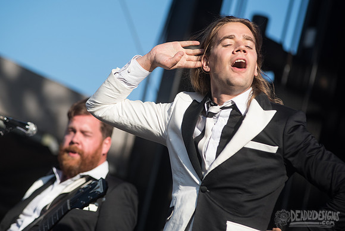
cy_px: 95
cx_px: 142
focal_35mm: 189
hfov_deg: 10.9
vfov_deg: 7.3
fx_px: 1807
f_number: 4
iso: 250
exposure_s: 1/2500
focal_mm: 160
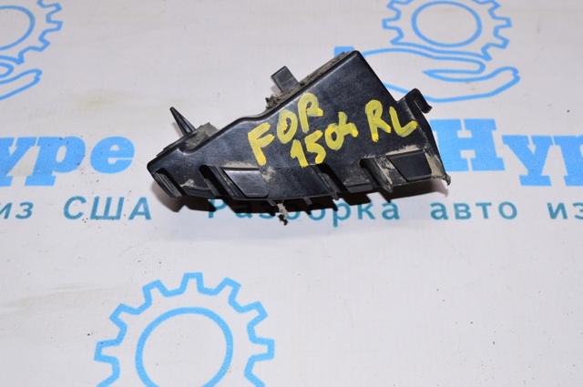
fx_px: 728
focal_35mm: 45
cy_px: 194
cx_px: 292
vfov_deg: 29.8
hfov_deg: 43.7
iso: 1600
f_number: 8
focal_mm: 30
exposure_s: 1/160
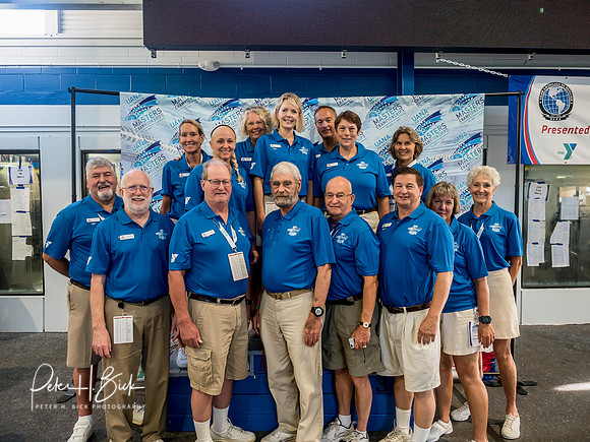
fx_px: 409
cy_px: 221
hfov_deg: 71.6
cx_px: 295
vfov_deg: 56.8
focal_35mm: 24
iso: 1250
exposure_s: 1/60
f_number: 3.2
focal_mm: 12
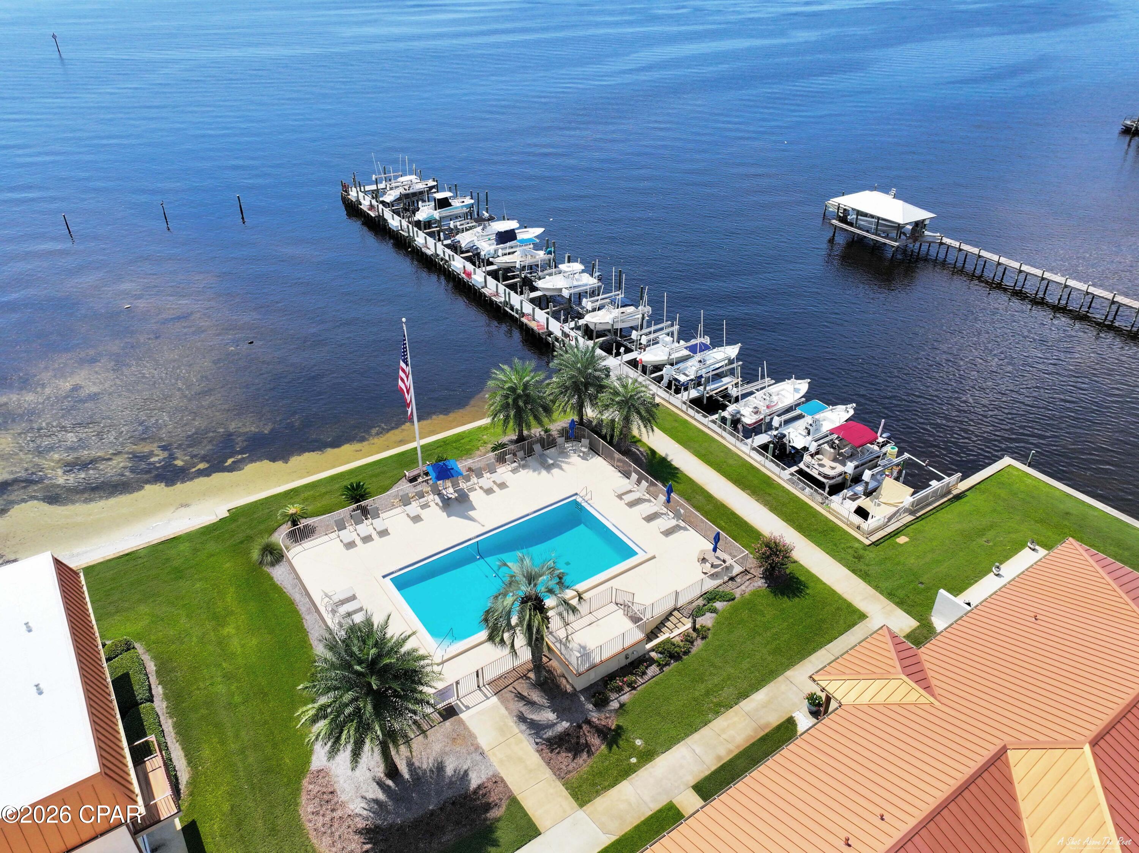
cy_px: 426
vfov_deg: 56.8
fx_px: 789
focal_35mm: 24
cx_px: 570
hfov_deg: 71.6
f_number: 2.8
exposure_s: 1/4000
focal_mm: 12.29
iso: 260
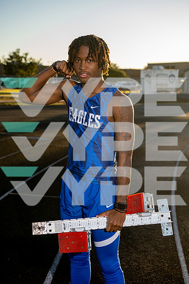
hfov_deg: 24.6
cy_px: 142
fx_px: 433
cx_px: 94
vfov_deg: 36.2
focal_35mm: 55
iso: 64
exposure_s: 1/250
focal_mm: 55
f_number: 4.5
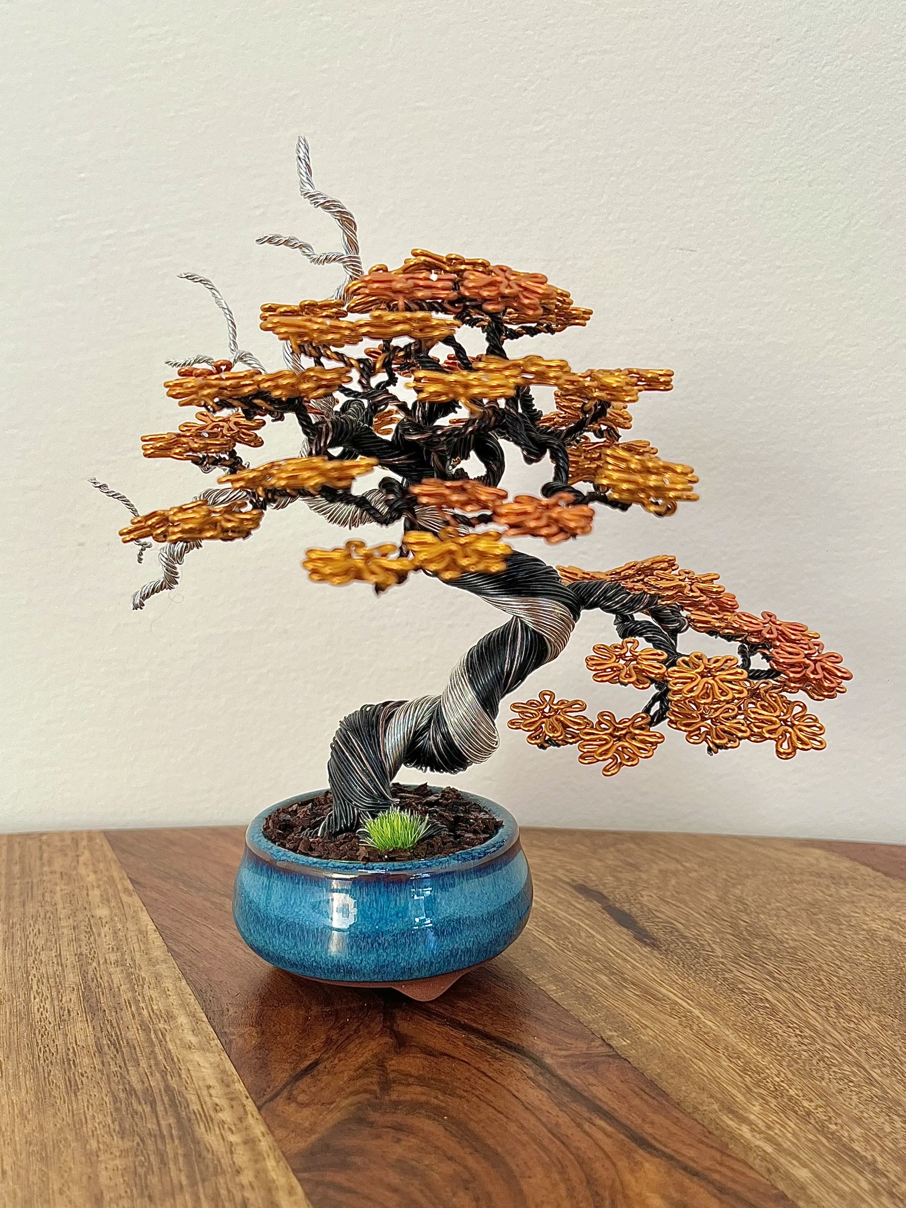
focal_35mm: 26
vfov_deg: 67.3
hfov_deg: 53.1
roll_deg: -0.1
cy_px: 604
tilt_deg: -14.1
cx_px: 453
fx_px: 907
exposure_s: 1/119
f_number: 1.6
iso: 100
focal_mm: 5.1
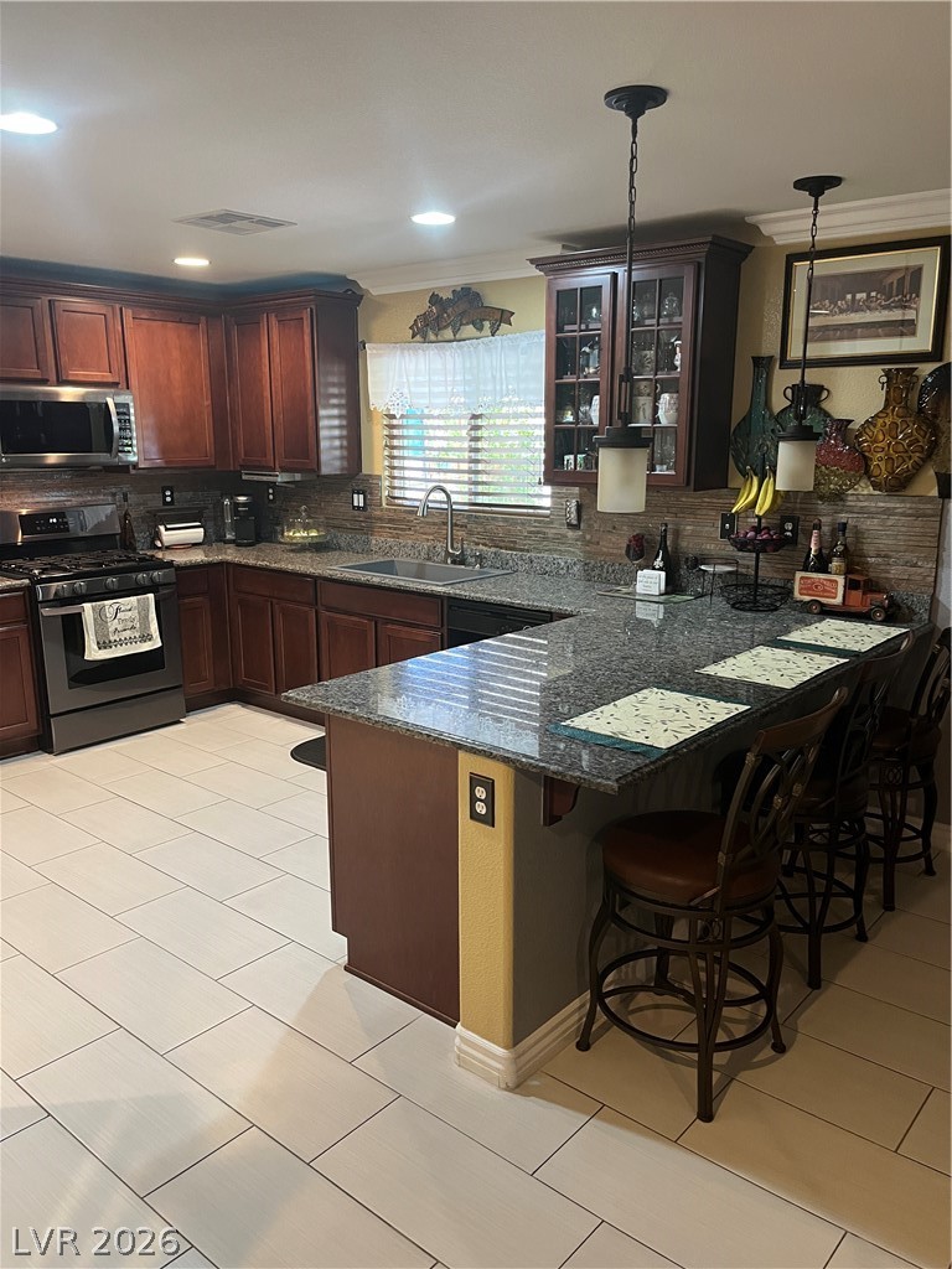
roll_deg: +0.3
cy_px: 634
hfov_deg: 53.1
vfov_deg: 67.3
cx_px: 476
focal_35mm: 26
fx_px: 953
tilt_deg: -12.0
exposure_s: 1/60
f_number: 1.6
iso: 320
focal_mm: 5.1
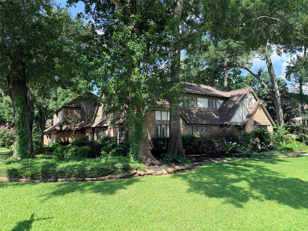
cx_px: 154
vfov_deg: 56.8
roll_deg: +0.6
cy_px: 116
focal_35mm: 24
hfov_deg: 71.6
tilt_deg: +6.0
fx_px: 214
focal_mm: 6.76
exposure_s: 1/1464
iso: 100
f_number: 1.78
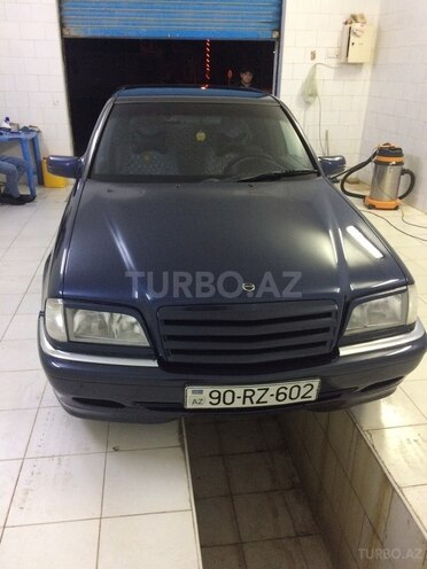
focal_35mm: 29
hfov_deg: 48.2
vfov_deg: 61.7
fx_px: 477
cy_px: 284
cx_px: 214
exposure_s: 1/33
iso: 250
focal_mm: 4.15
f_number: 2.2
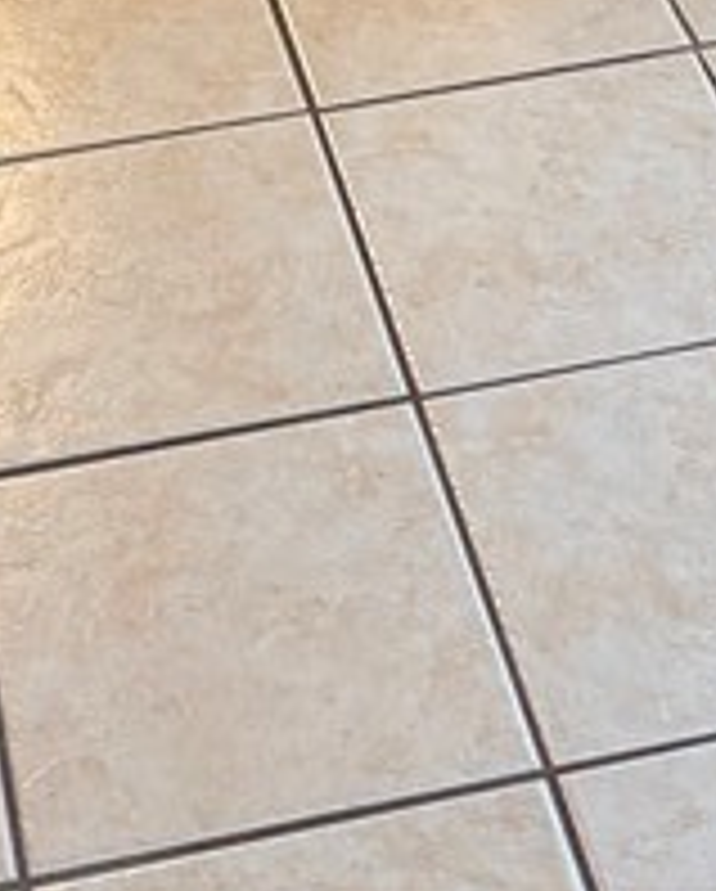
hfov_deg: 12.8
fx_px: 3198
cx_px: 275
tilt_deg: -11.2
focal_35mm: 121
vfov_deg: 12.0
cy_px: -1400
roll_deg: +2.2
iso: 320
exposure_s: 1/60
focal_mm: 6.76
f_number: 1.78
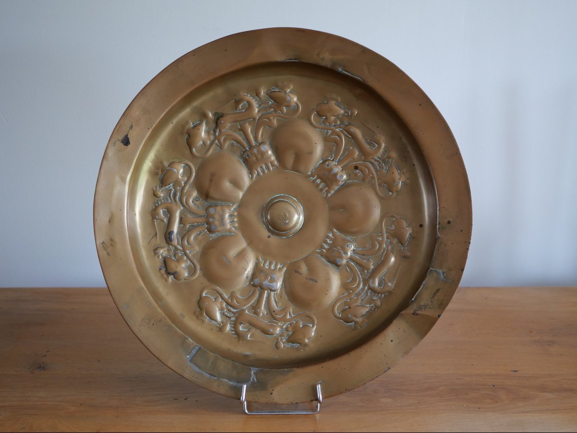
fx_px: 1000
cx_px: 288
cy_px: 216
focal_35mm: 60
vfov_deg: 24.4
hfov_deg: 32.2
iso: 800
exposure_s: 1/60
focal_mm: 30
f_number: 2.8
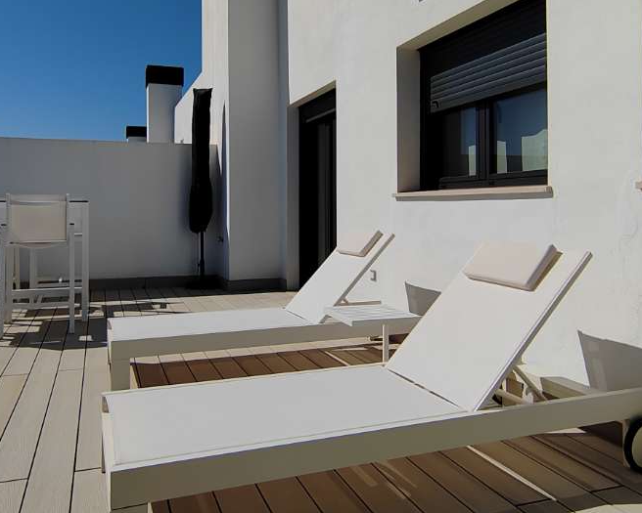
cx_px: 284
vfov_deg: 49.7
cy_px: 204
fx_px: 551
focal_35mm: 29
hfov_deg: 60.3
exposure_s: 1/4100
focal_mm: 2.16
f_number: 2.2
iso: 100
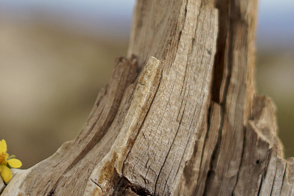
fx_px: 1151
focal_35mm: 141
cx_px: 45
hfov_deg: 14.4
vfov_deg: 9.7
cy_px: 22
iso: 100
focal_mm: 50
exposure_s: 1/2500
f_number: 2.2
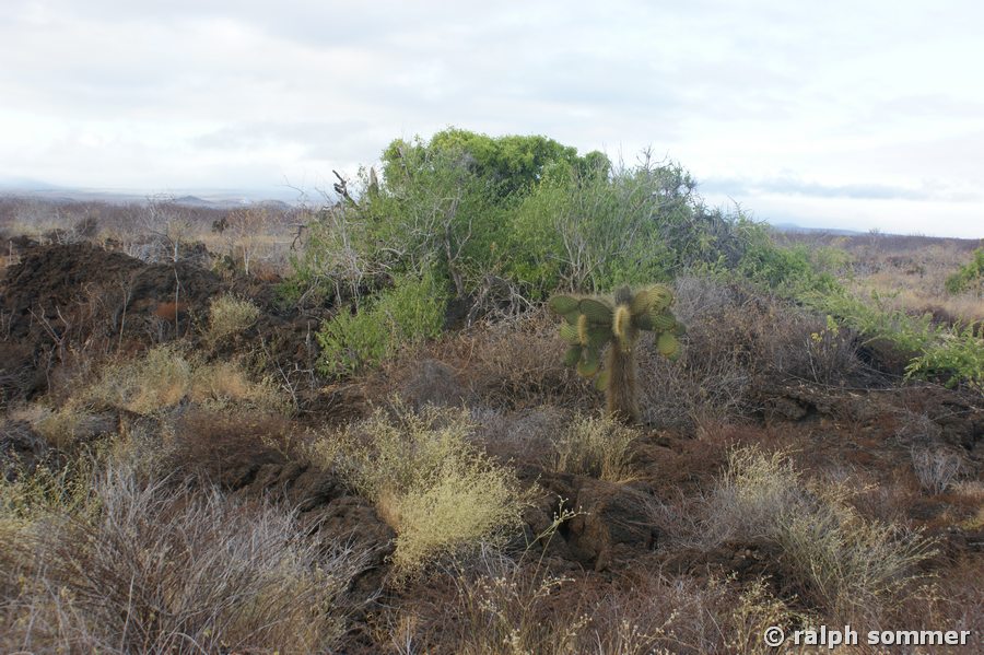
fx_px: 1147
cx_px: 492
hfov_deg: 46.4
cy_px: 328
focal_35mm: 42
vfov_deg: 31.9
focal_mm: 28
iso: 100
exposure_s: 1/60
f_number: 6.3
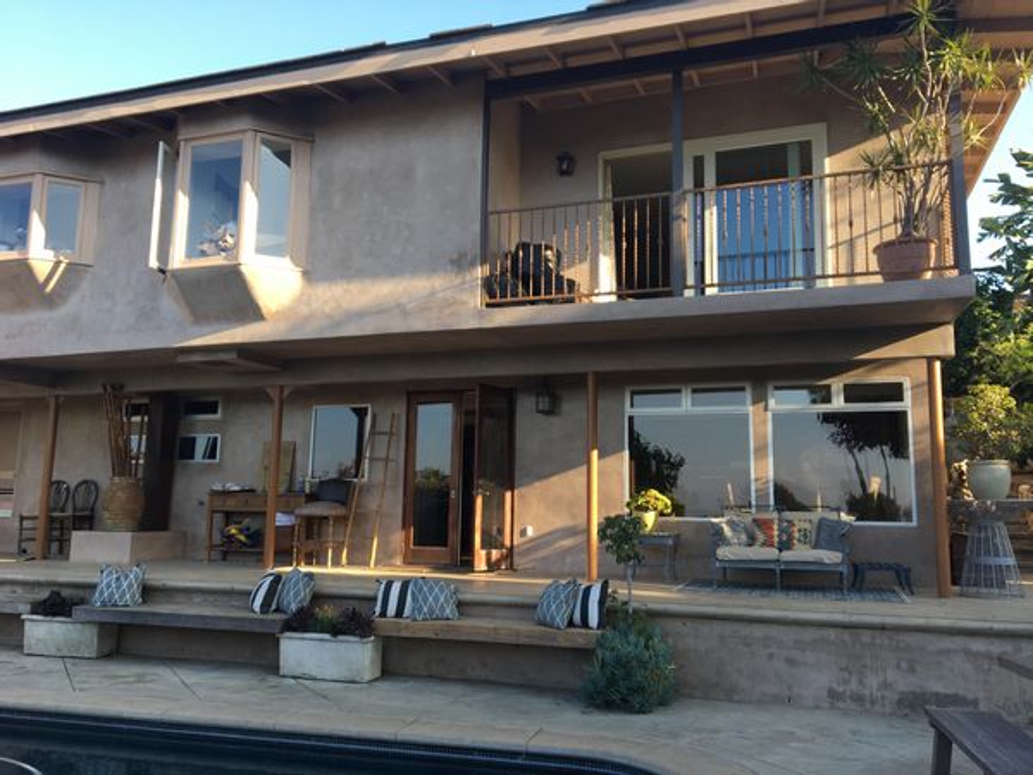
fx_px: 865
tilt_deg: +6.8
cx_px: 516
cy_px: 388
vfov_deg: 48.2
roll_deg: -0.8
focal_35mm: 29
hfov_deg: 61.7
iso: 25
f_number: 2.2
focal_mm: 4.15
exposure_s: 1/235
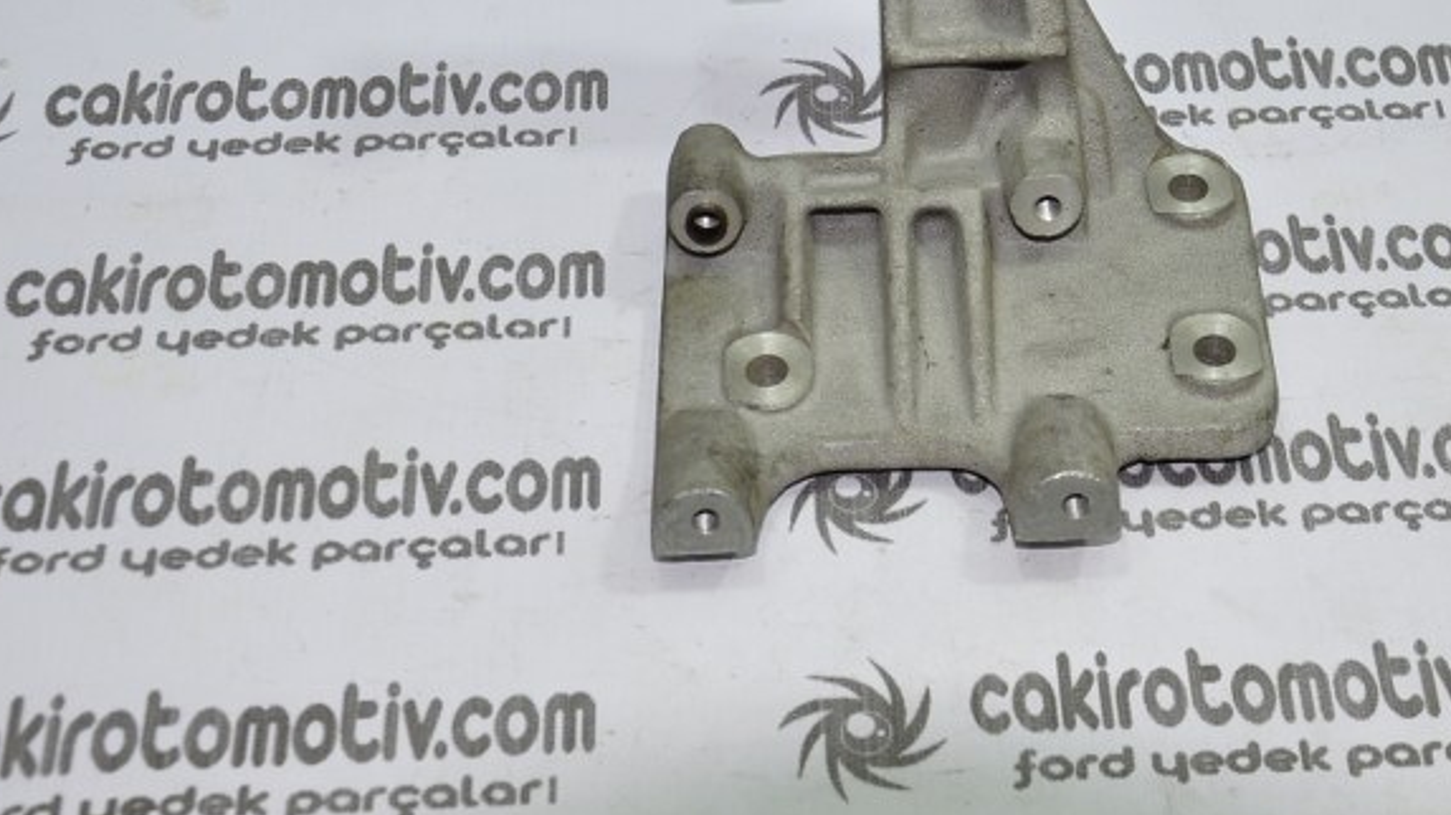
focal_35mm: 74
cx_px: 939
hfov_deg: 28.5
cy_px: 144
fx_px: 2846
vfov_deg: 16.2
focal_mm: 30
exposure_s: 1/50
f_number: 5.6
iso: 200
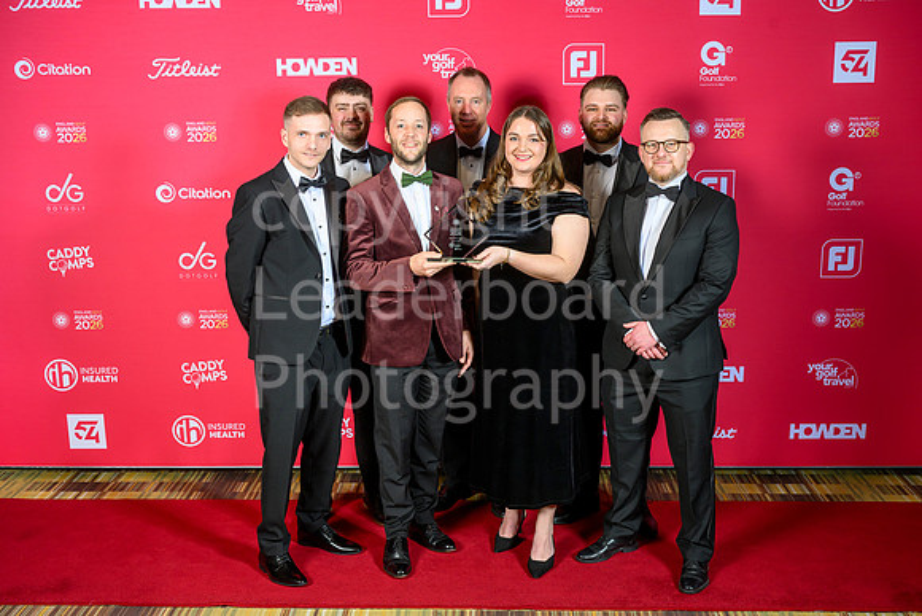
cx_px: 461
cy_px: 308
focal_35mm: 40
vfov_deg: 33.4
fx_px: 1025
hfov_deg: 48.4
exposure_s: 1/160
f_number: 5.6
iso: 250
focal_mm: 40
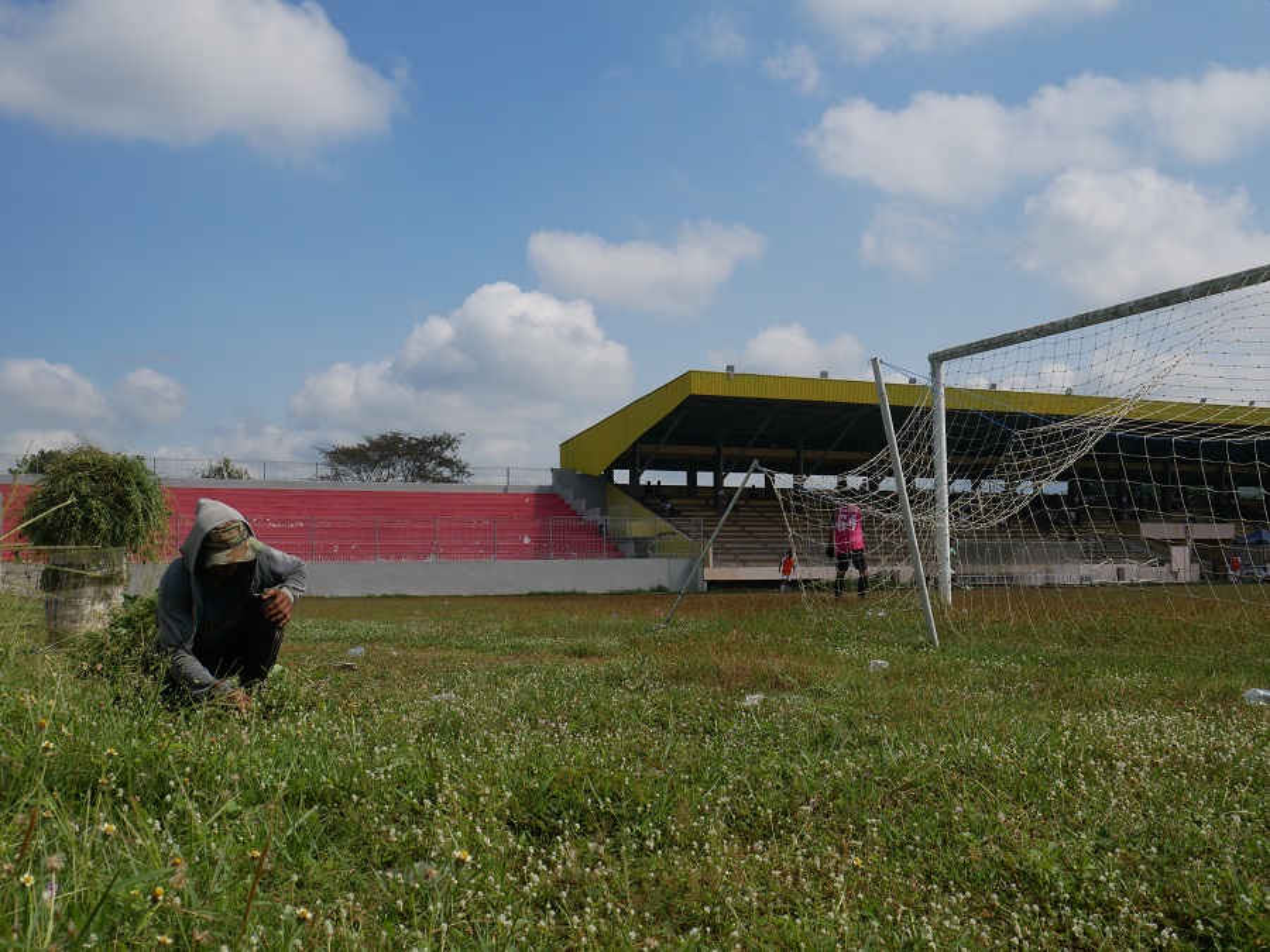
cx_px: 635
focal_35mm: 36
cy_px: 476
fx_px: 1321
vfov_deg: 39.7
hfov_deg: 51.4
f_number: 10
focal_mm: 18
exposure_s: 1/640
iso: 200
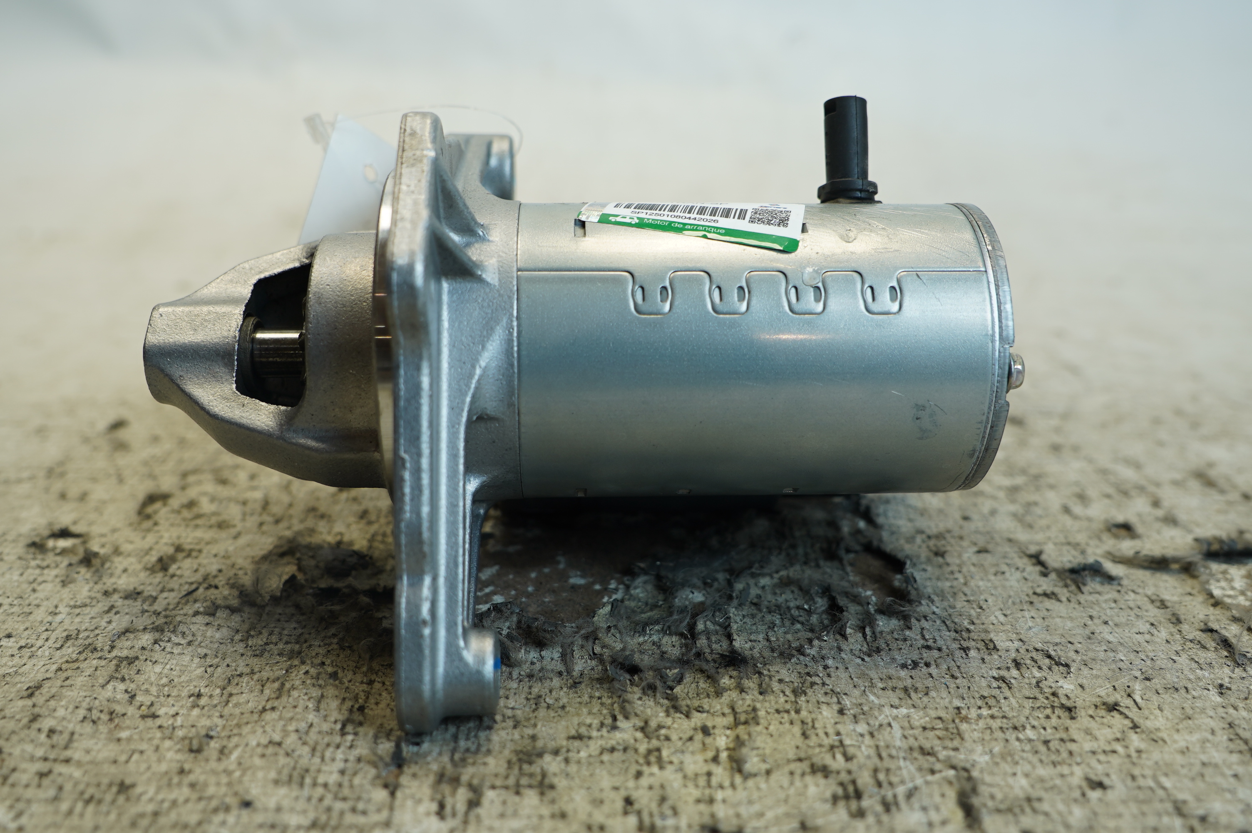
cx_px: 626
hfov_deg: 57.3
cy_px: 416
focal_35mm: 33
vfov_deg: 39.9
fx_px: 1147
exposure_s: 1/60
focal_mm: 22
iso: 160
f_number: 4
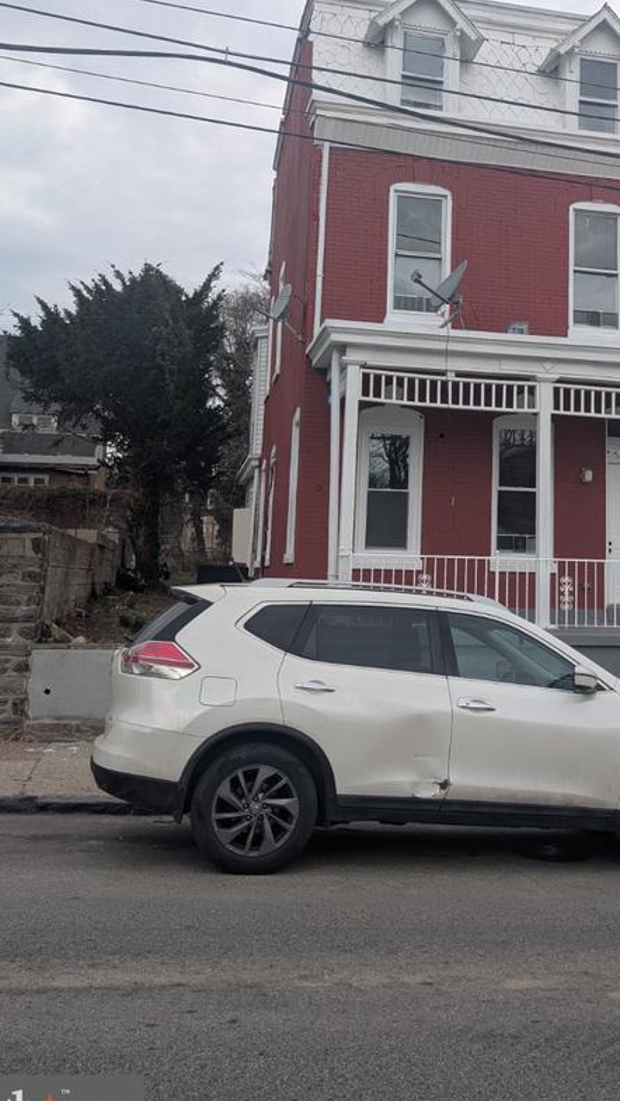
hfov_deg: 32.2
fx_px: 1051
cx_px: 468
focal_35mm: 36
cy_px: 398
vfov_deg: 54.5
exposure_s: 1/690
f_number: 1.68
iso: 22
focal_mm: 6.9
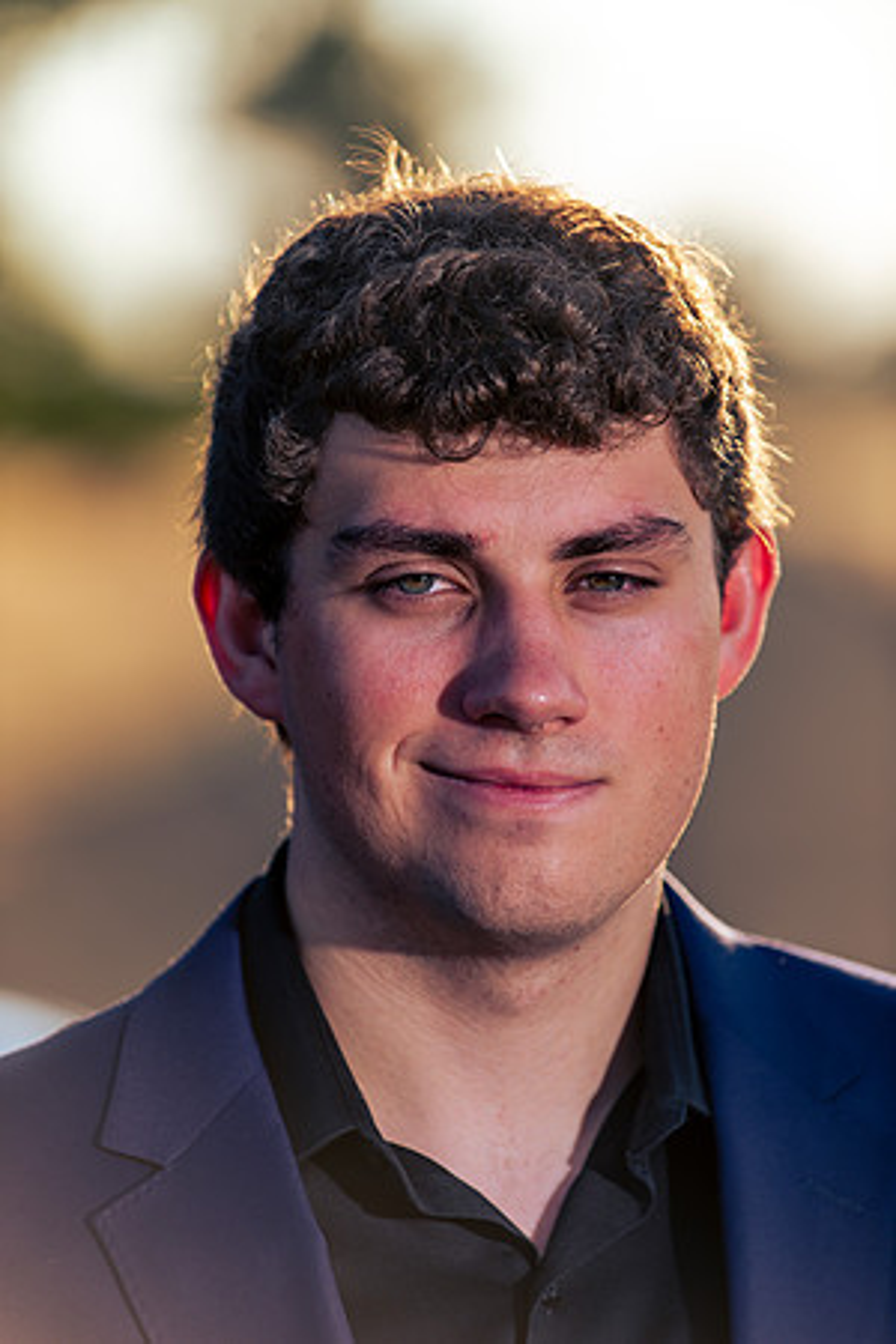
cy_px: 672
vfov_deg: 10.3
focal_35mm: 200
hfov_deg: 6.9
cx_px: 448
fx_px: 7466
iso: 31
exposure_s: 1/250
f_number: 4
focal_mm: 200
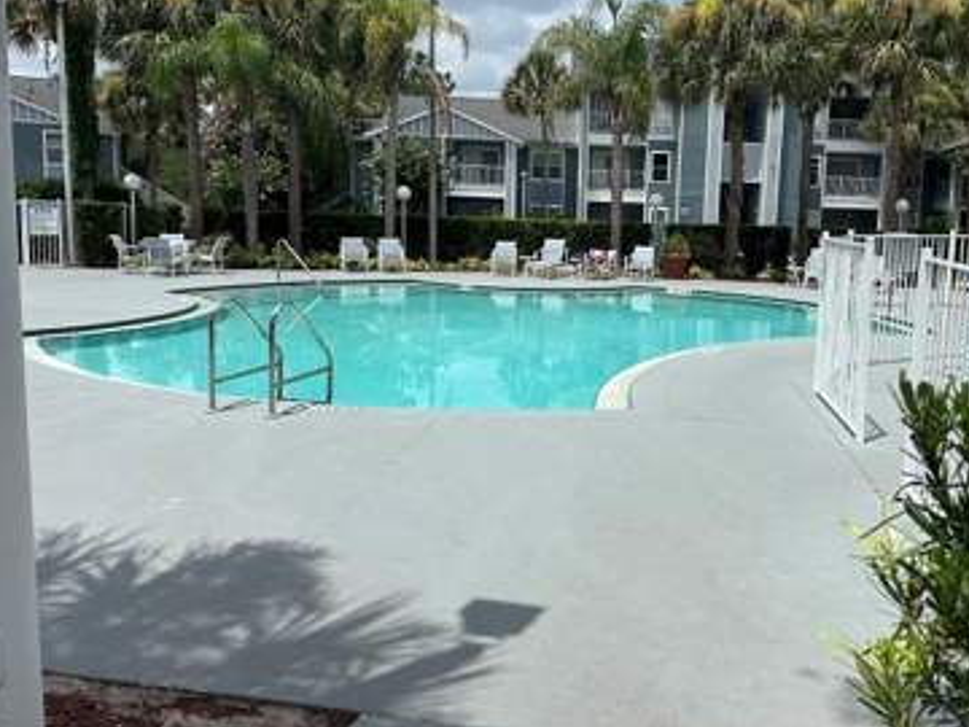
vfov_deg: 44.1
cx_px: 595
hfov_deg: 56.3
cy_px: 331
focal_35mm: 32
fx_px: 896
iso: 80
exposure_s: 1/6623
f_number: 1.78
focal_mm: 6.86
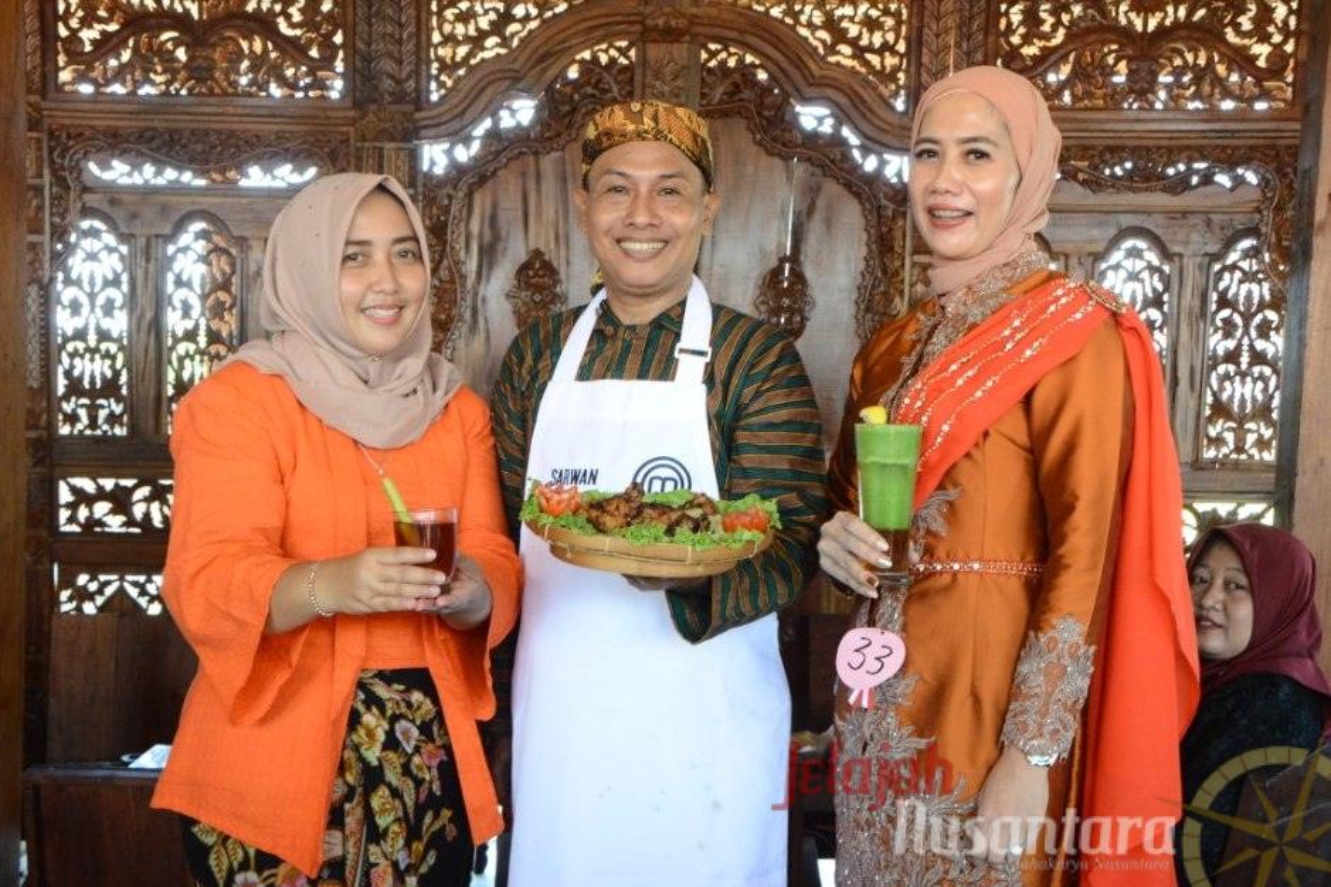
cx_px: 666
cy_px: 444
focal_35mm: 42
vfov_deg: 31.9
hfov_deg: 46.4
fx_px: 1553
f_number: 9
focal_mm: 28
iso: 1600
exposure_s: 1/60
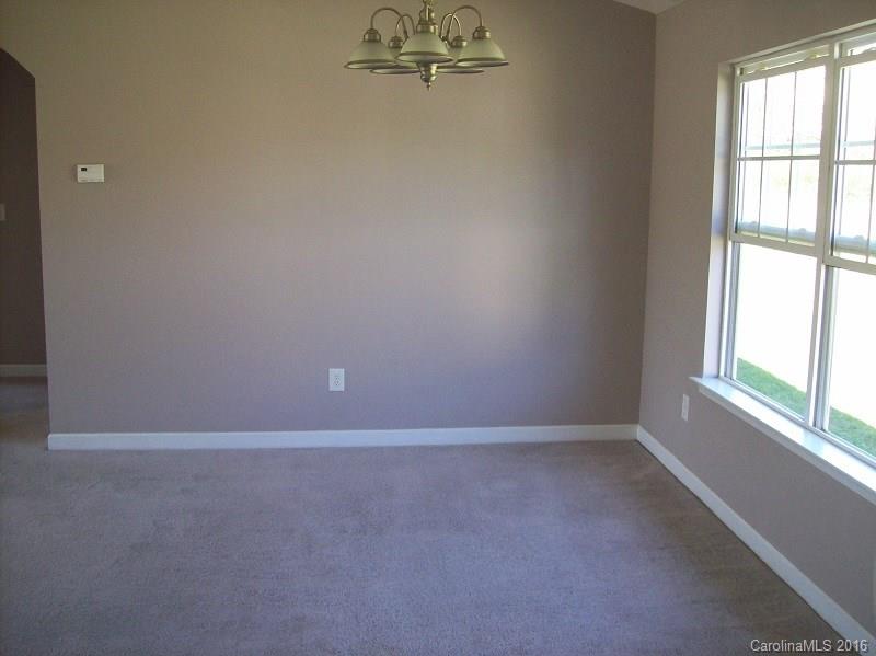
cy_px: 328
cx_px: 438
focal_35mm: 36
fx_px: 910
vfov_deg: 39.6
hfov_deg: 51.4
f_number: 2.7
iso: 200
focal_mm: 6
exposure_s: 1/80.5
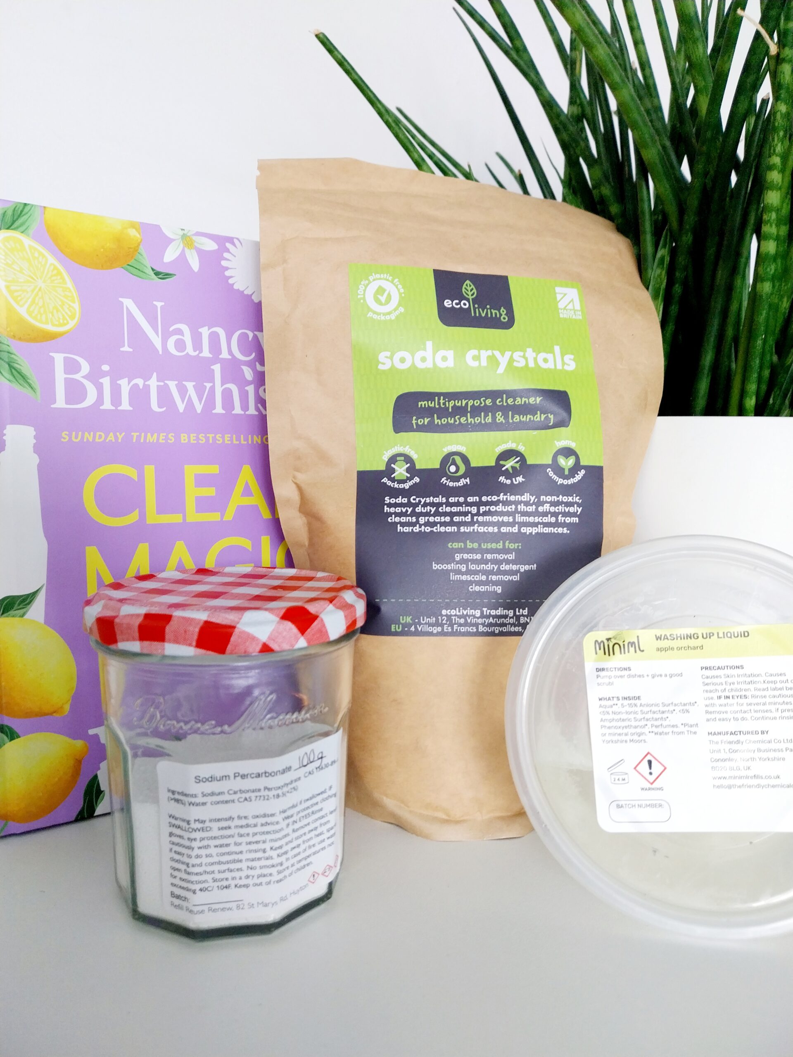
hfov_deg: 53.1
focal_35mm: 26
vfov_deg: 67.3
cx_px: 396
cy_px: 528
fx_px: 794
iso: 64
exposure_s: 1/50
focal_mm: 4
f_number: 1.8
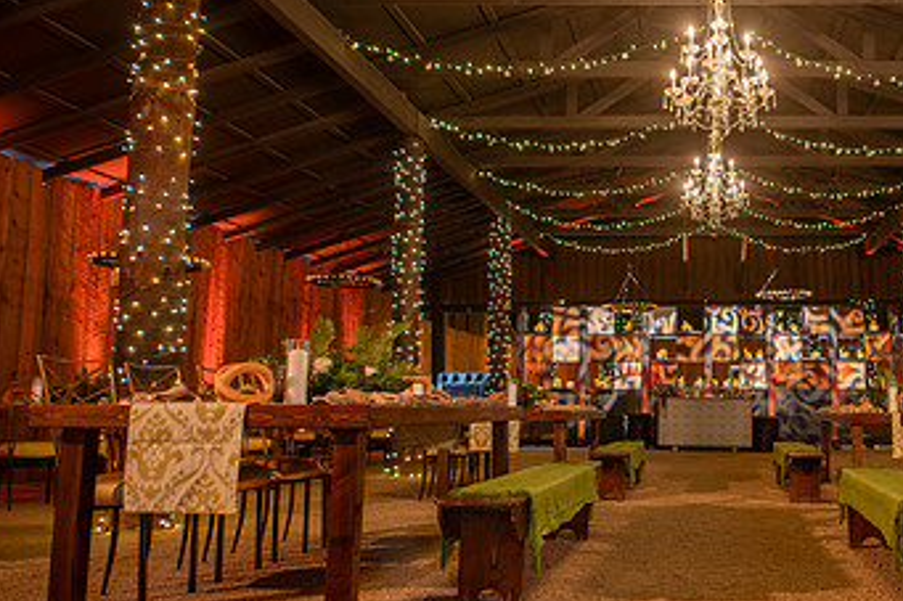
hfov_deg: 52.7
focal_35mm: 34
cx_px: 702
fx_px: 852
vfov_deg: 38.8
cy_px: 286
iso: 100
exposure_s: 1/25
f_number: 2
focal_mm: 20
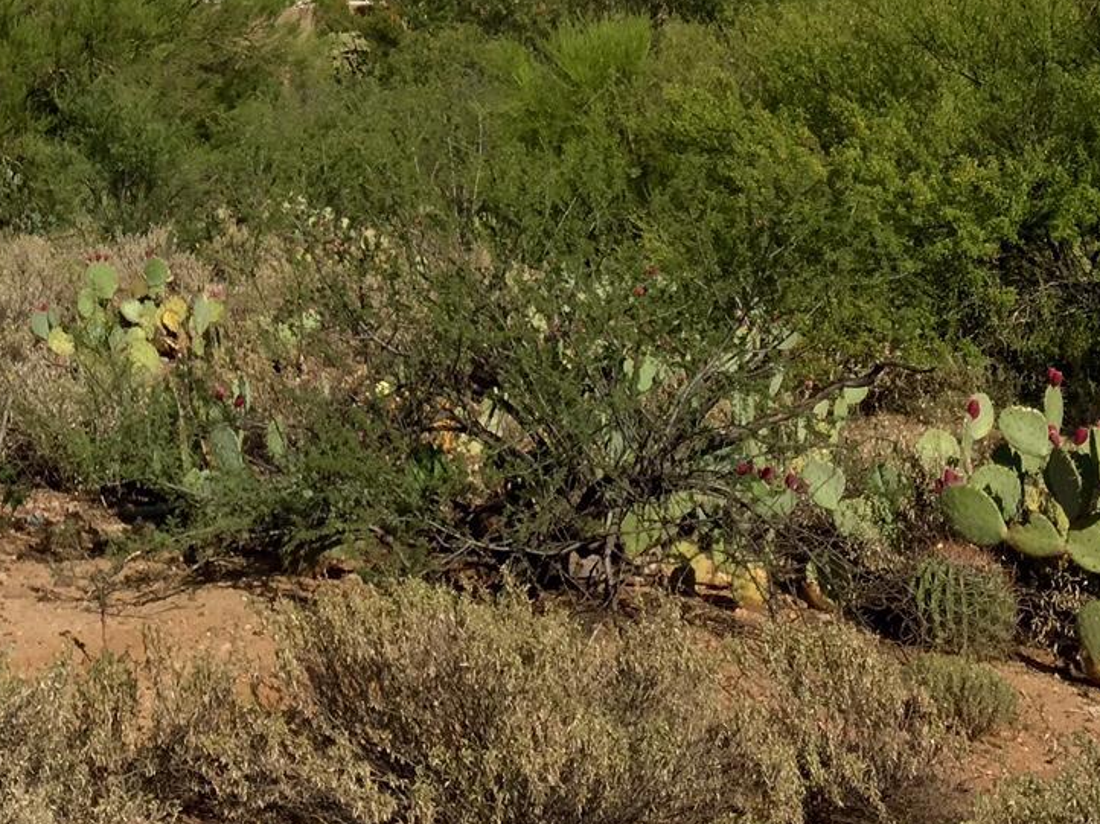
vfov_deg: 16.9
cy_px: -320
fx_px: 2573
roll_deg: -0.6
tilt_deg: +10.2
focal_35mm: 81
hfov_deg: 23.1
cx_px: -24
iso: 25
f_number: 2.2
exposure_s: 1/2262
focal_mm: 4.15
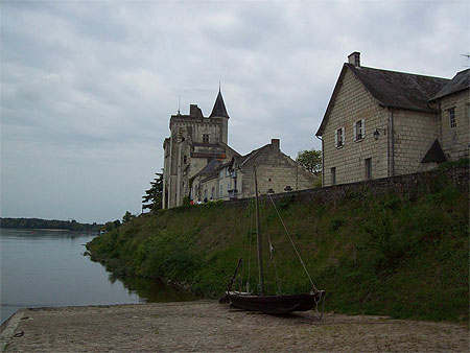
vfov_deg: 39.7
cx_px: 235
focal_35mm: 36
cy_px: 176
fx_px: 489
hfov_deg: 51.3
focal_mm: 6
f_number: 4.8
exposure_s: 1/1135
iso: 80
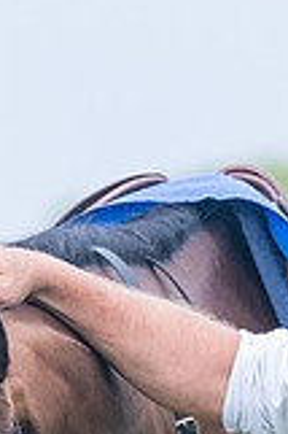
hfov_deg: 1.2
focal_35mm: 1152
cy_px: 371
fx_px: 13853
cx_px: 253
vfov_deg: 1.8
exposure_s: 1/1000
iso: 400
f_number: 5
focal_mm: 155
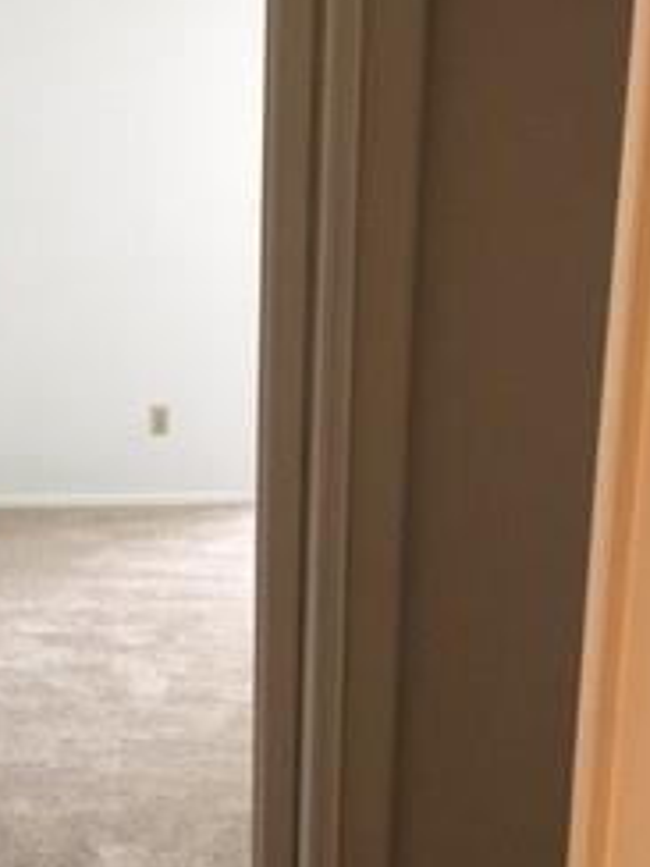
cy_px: 711
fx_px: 1903
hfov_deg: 18.7
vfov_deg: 25.2
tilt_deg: -17.9
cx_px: -43
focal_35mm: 76
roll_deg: +1.8
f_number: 2.2
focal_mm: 4.15
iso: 64
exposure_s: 1/15
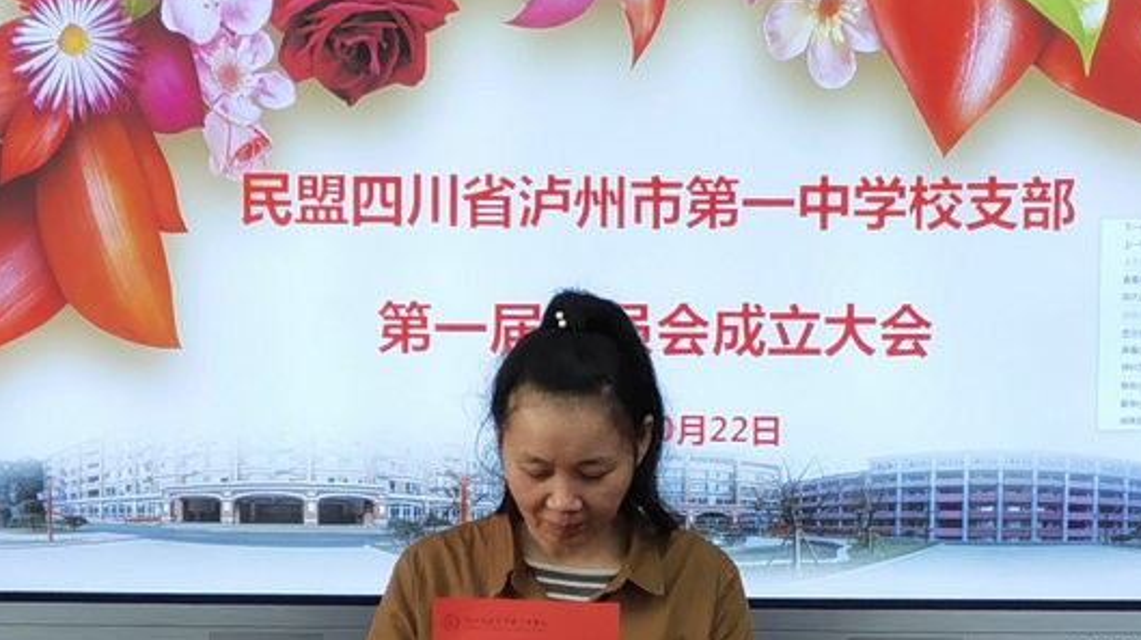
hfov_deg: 8.1
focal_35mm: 267
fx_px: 8074
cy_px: 942
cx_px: 617
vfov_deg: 4.5
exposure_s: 1/50
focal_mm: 7.48
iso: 80
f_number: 2.4
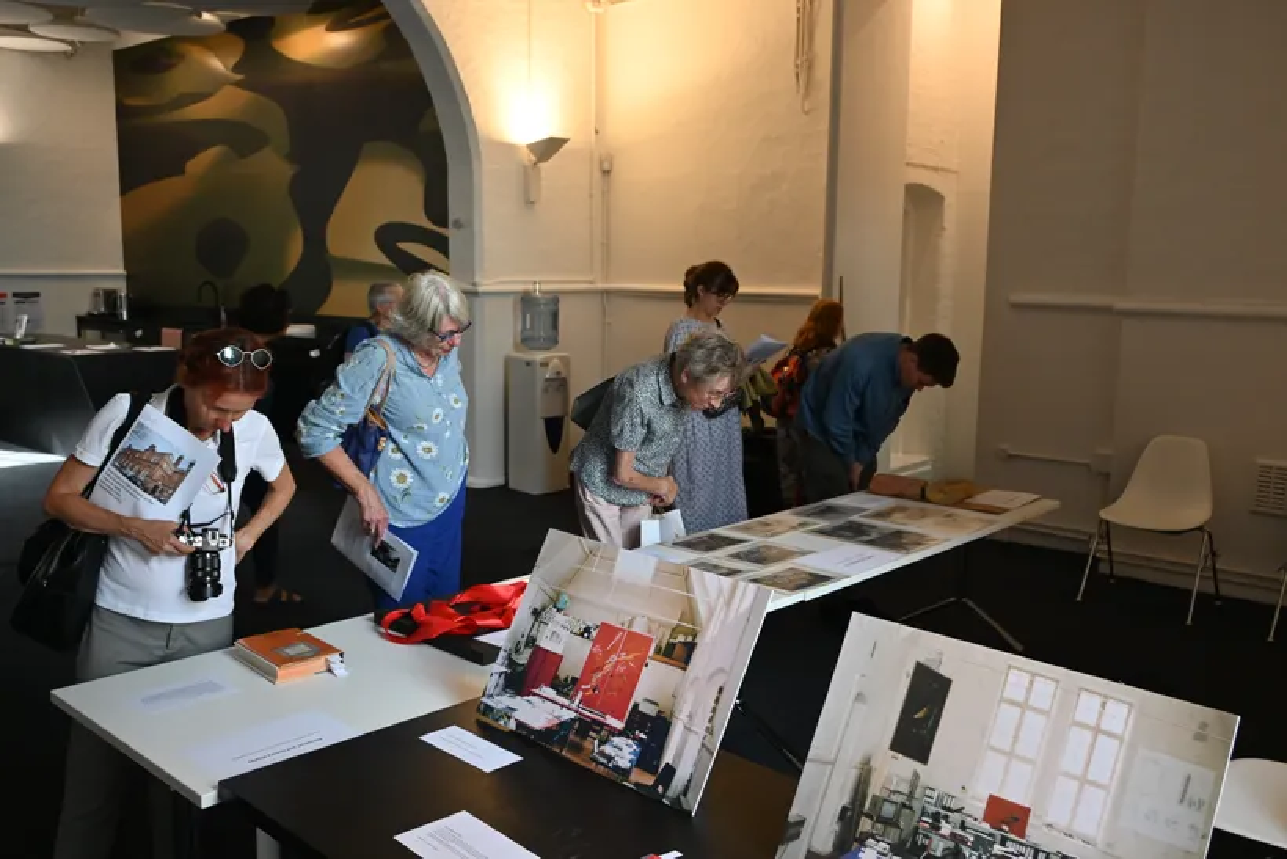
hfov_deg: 59.5
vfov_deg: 41.7
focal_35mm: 32
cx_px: 644
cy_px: 430
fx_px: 1126
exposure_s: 1/125
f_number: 4
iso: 560
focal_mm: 21
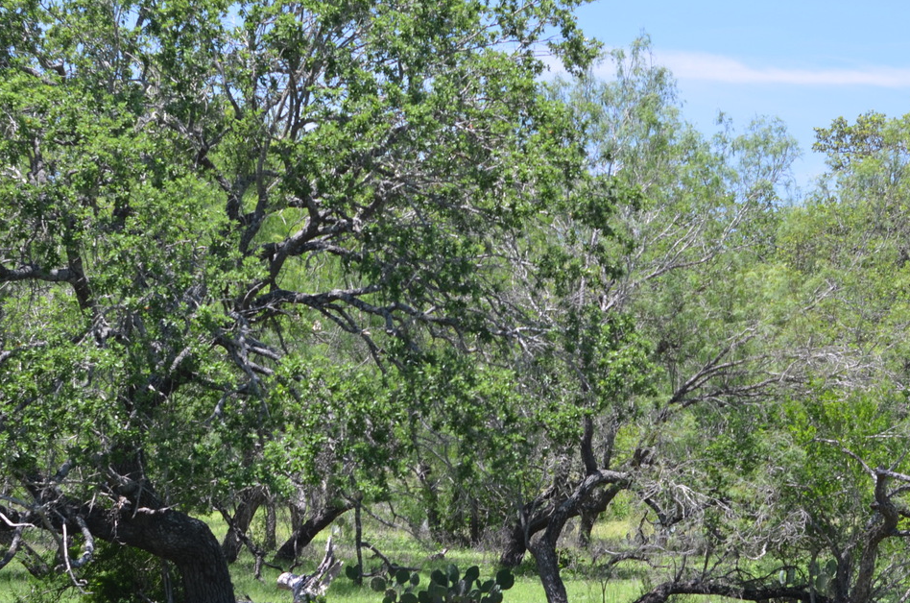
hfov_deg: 15.9
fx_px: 3254
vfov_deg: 10.6
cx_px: 509
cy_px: 360
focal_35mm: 129
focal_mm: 50
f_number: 5
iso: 125
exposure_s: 1/100
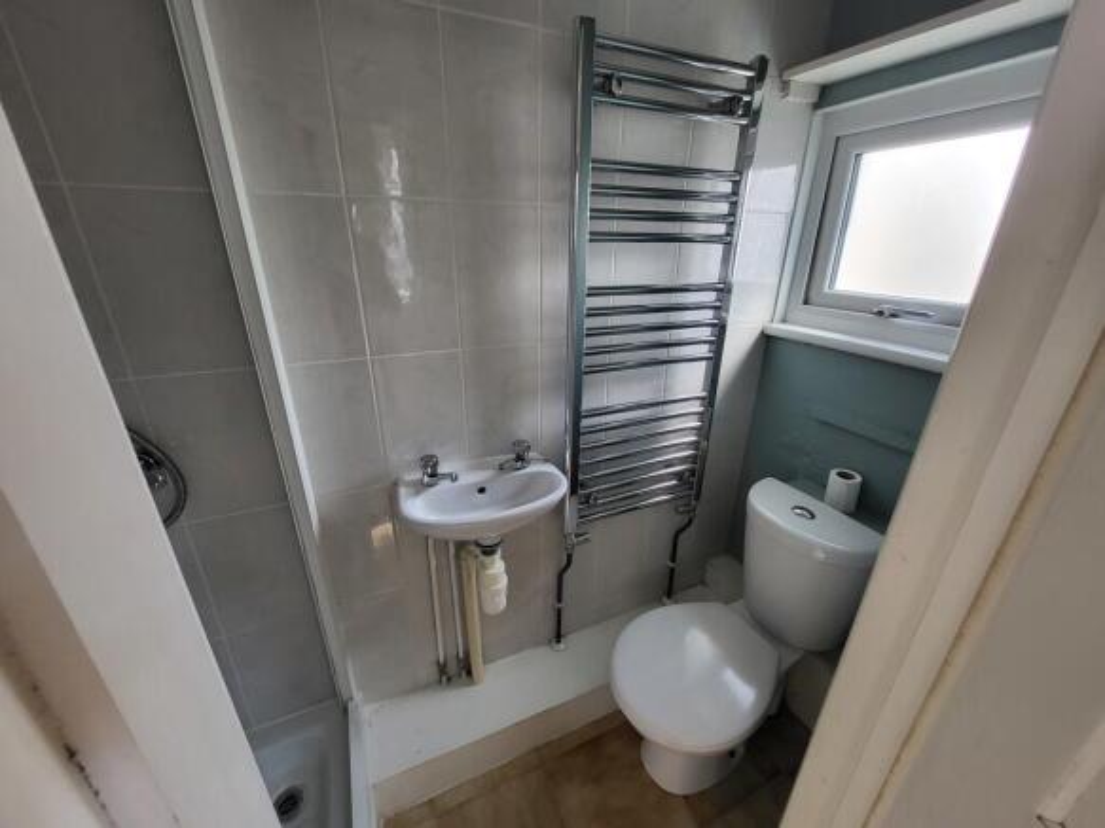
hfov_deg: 106.2
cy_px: 414
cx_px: 552
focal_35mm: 13
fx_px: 415
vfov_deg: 89.9
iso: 64
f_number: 2.2
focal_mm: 1.74
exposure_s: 1/50
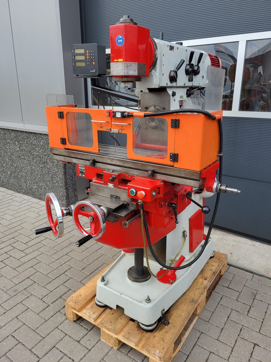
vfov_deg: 67.3
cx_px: 136
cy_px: 181
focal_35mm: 26
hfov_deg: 53.1
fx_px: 271
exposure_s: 1/151
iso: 40
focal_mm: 5.4
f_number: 1.8
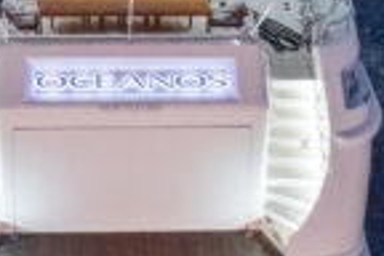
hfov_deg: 17.4
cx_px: 107
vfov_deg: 10.9
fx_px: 1248
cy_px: -212
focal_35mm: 117
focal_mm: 8.38
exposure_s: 1/120
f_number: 2.8
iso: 6400
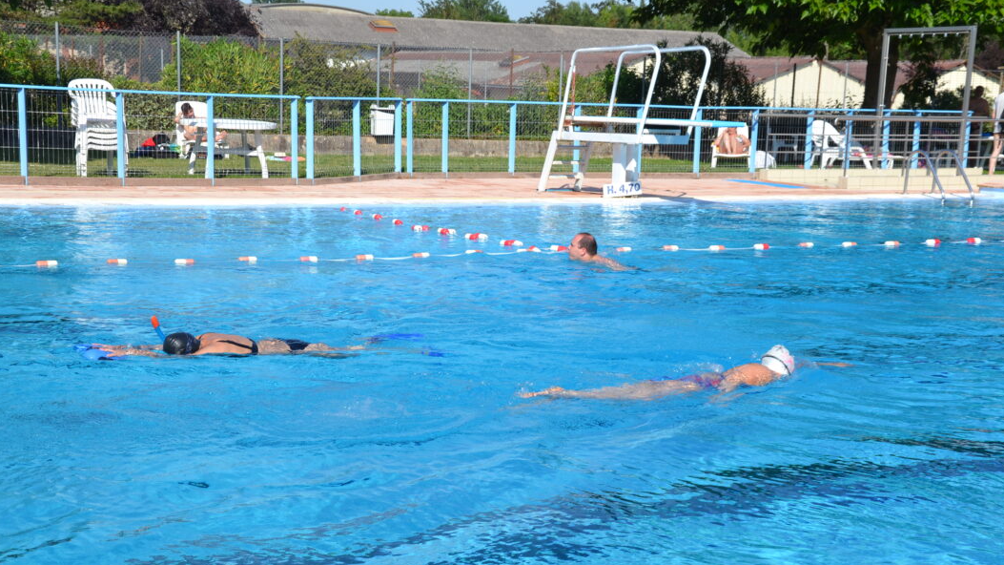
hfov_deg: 34.6
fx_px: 1612
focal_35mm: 61
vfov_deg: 19.8
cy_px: 359
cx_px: 502
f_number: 8
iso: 100
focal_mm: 35
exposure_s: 1/250
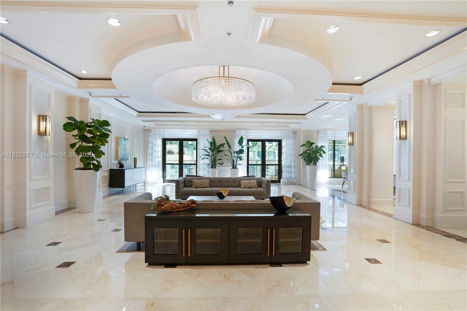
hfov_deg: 96.7
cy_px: 156
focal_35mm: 16
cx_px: 234
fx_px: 207
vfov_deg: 73.7
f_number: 8
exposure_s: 1/50
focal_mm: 16
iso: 400
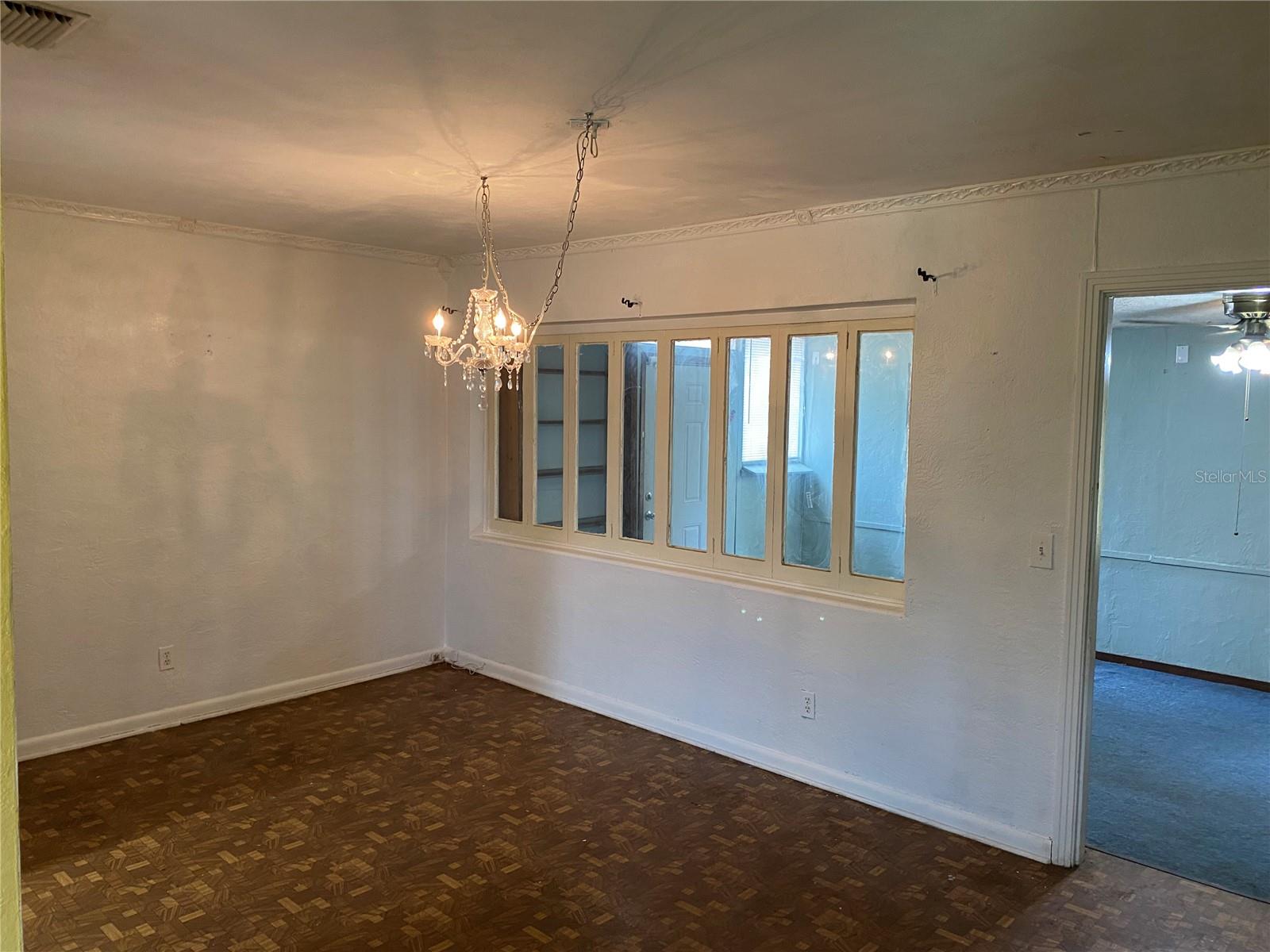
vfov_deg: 53.1
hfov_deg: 67.3
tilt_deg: -5.0
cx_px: 635
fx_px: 954
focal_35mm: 26
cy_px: 476
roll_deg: -1.6
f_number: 1.8
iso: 200
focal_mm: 4.25
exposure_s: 1/60
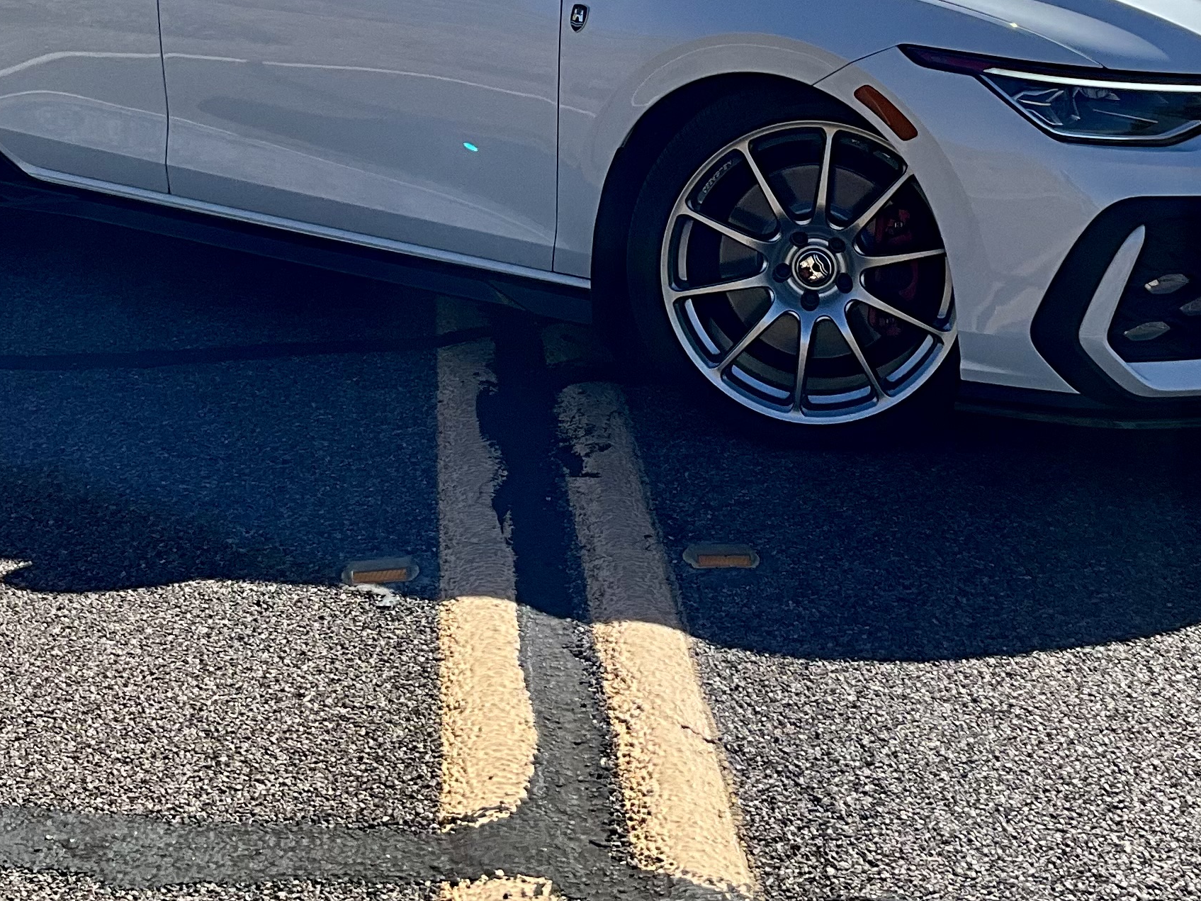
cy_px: -18
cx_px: 570
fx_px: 2394
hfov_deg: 28.2
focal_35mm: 69
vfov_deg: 20.6
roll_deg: +0.3
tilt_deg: -8.1
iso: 25
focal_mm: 3
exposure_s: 1/2667
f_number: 1.8
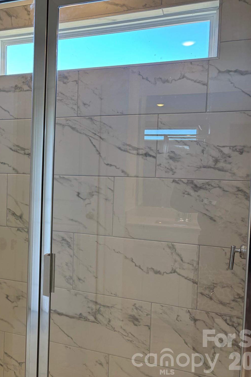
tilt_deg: -3.6
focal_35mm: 37
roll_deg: -1.4
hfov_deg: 34.0
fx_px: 387
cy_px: 186
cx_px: 25
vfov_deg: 51.9
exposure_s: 1/120
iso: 80
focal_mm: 5.96
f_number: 1.6
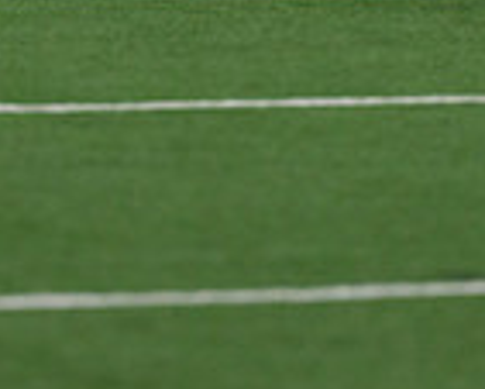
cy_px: -293
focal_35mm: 827
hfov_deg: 2.3
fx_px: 11879
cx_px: 251
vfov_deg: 1.9
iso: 1600
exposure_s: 1/1250
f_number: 2.8
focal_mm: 200
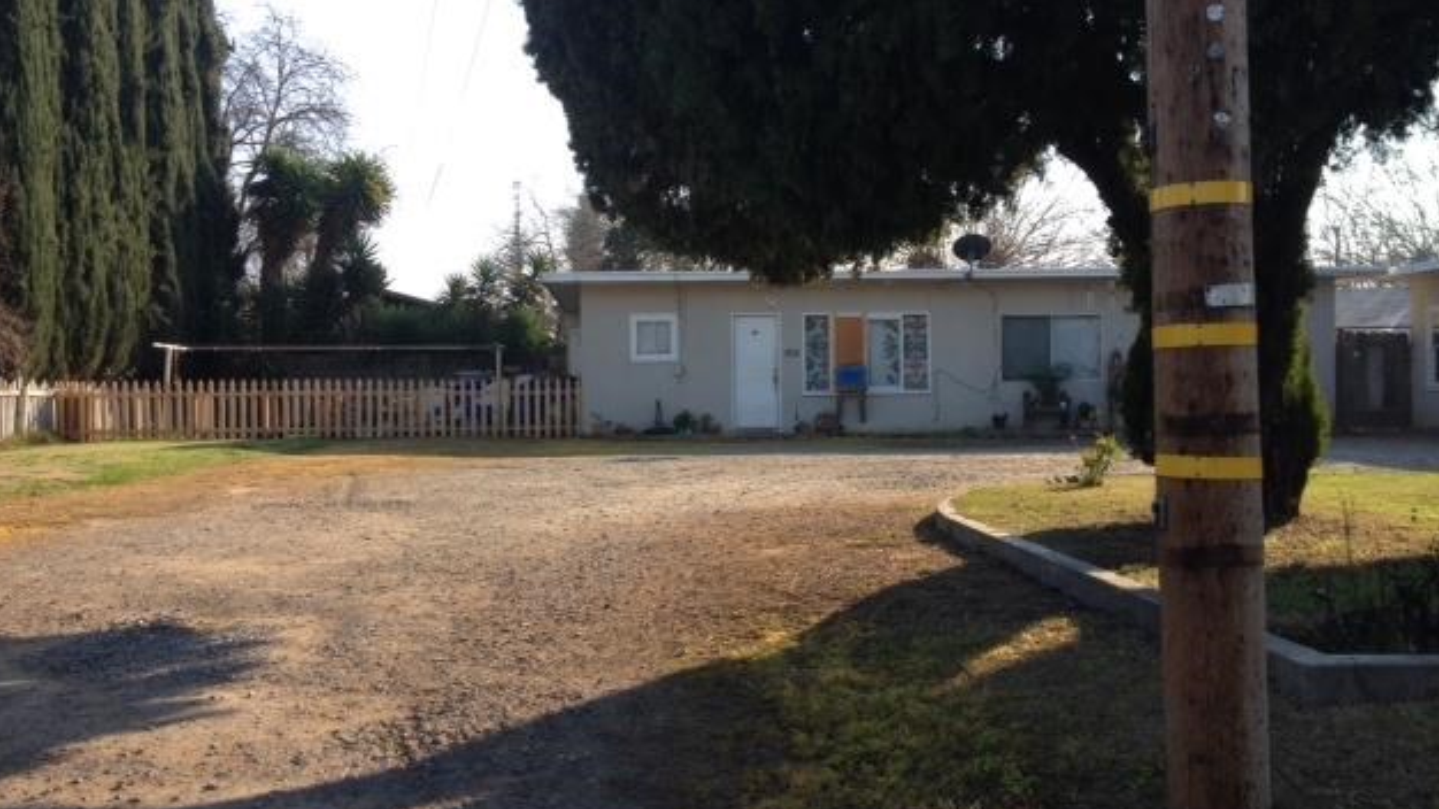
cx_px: 710
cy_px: 402
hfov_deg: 51.6
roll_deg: +0.4
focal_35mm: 39
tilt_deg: -1.4
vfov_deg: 30.4
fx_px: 1488
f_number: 2.4
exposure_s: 1/620
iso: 50
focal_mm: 4.28
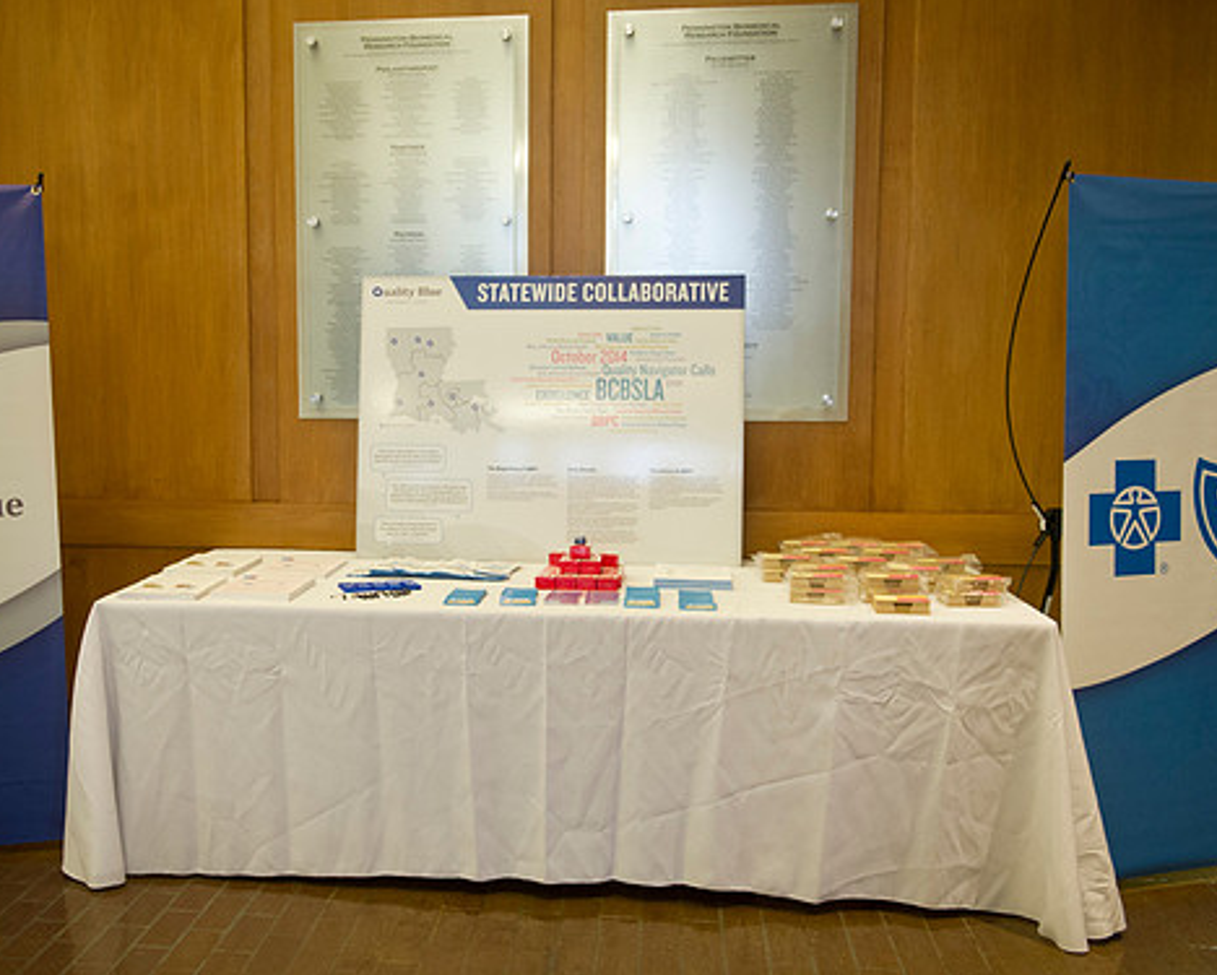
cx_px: 507
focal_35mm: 36
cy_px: 481
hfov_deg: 50.0
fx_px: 1297
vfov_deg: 41.2
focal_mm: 31
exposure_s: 1/80
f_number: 2.8
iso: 2500
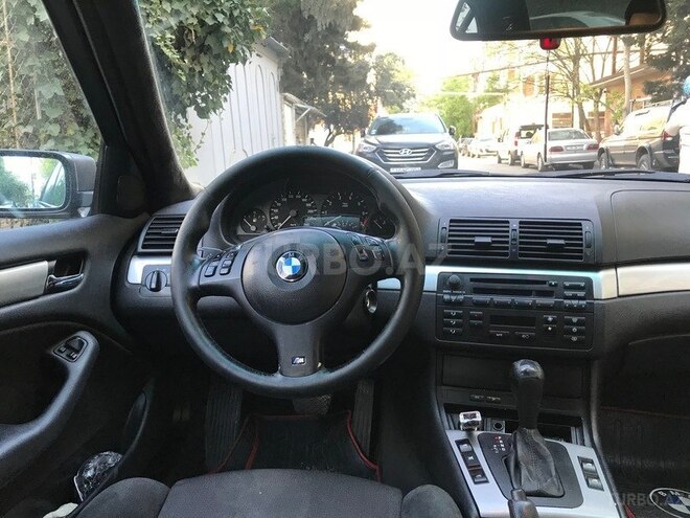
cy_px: 259
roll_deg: +1.5
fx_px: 558
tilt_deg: -10.7
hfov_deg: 63.4
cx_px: 345
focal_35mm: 28
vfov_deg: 49.7
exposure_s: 1/33
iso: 25
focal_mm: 3.99
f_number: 1.8
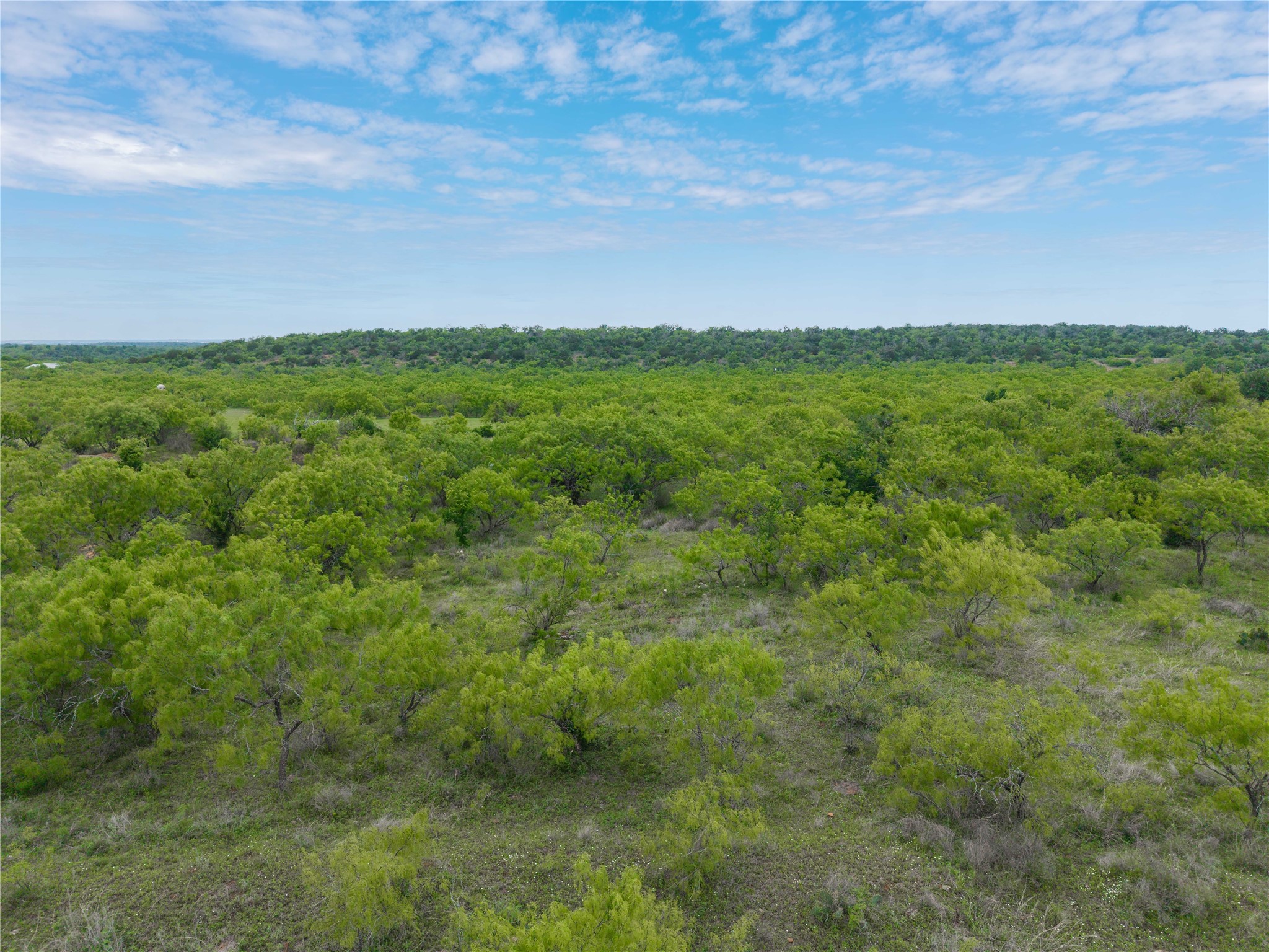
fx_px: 880
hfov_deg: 71.6
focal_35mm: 24
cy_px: 476
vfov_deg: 56.8
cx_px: 634
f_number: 1.8
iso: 150
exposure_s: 1/1250
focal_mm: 8.67
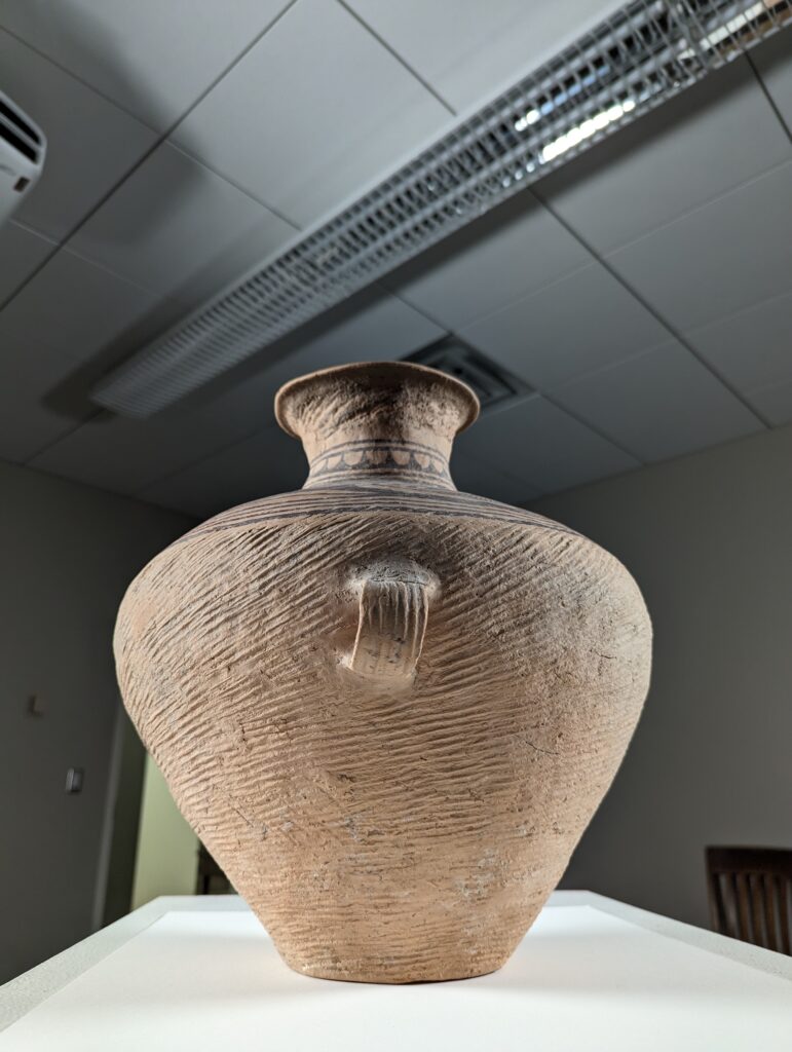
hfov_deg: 56.9
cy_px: 526
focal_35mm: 24
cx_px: 396
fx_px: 730
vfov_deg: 71.5
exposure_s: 1/135
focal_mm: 6.81
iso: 121
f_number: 1.85
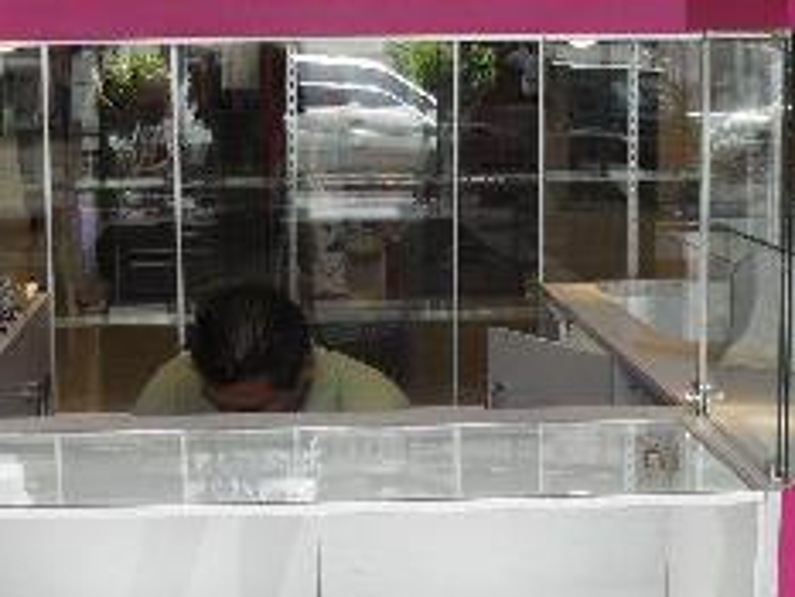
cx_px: 328
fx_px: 1769
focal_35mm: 77
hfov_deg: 25.3
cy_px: 382
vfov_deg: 19.1
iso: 100
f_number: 3.2
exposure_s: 1/125
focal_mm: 6.3
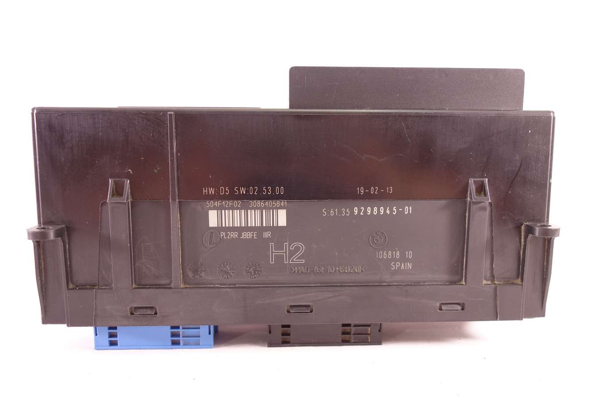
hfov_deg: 65.5
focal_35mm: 28
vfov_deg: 46.4
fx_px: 471
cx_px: 302
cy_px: 202
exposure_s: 1/30
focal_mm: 10.4
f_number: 2.5
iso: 320
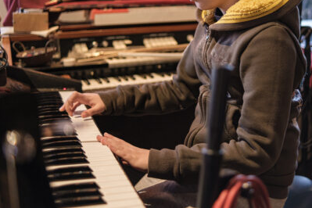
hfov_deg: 40.2
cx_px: 186
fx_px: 425
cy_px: 74
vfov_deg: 27.4
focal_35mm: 49
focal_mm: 23
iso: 1600
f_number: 1.4
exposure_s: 1/125
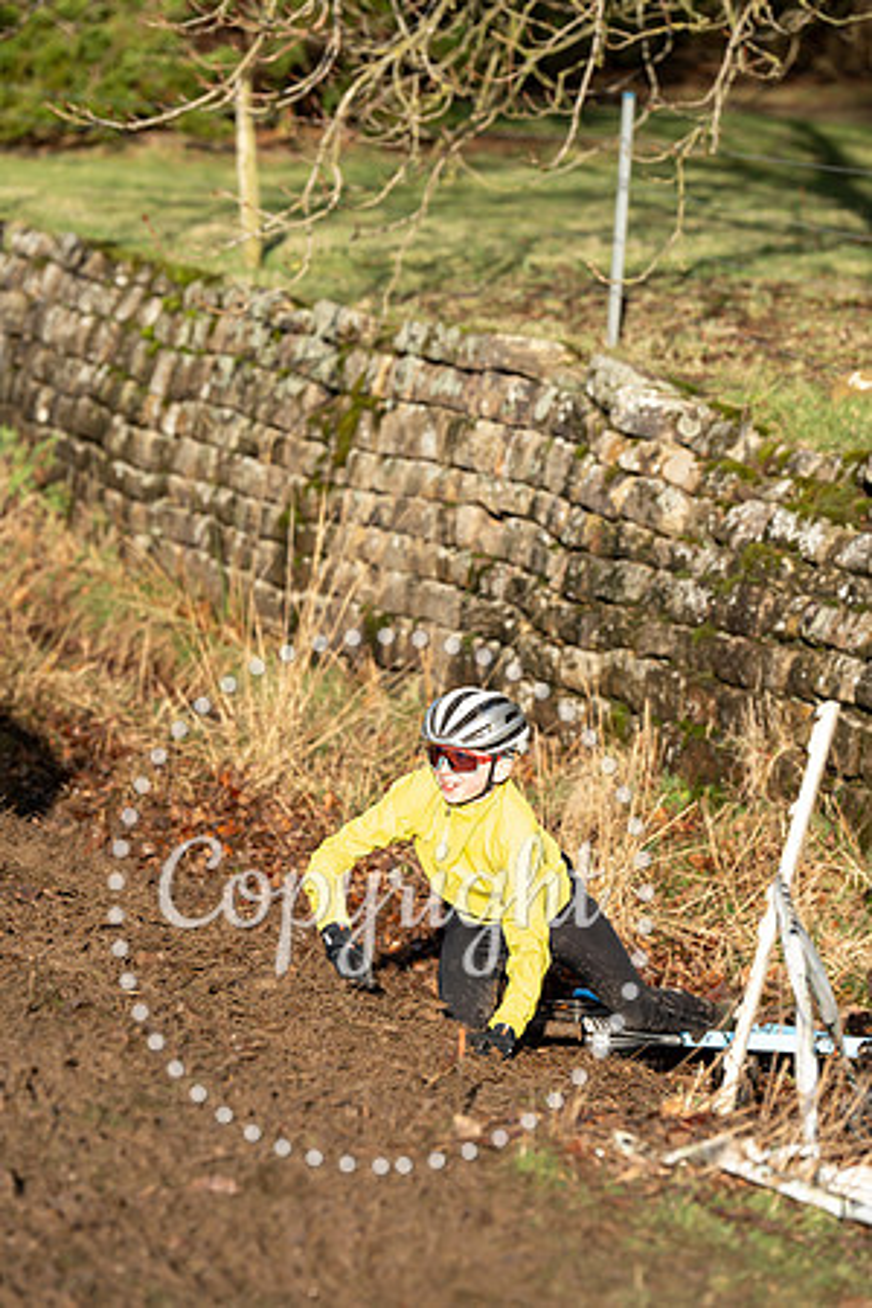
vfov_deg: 13.0
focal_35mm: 158
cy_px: 654
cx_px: 436
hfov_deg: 8.7
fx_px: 5740
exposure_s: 1/1000
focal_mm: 158
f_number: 5
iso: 250
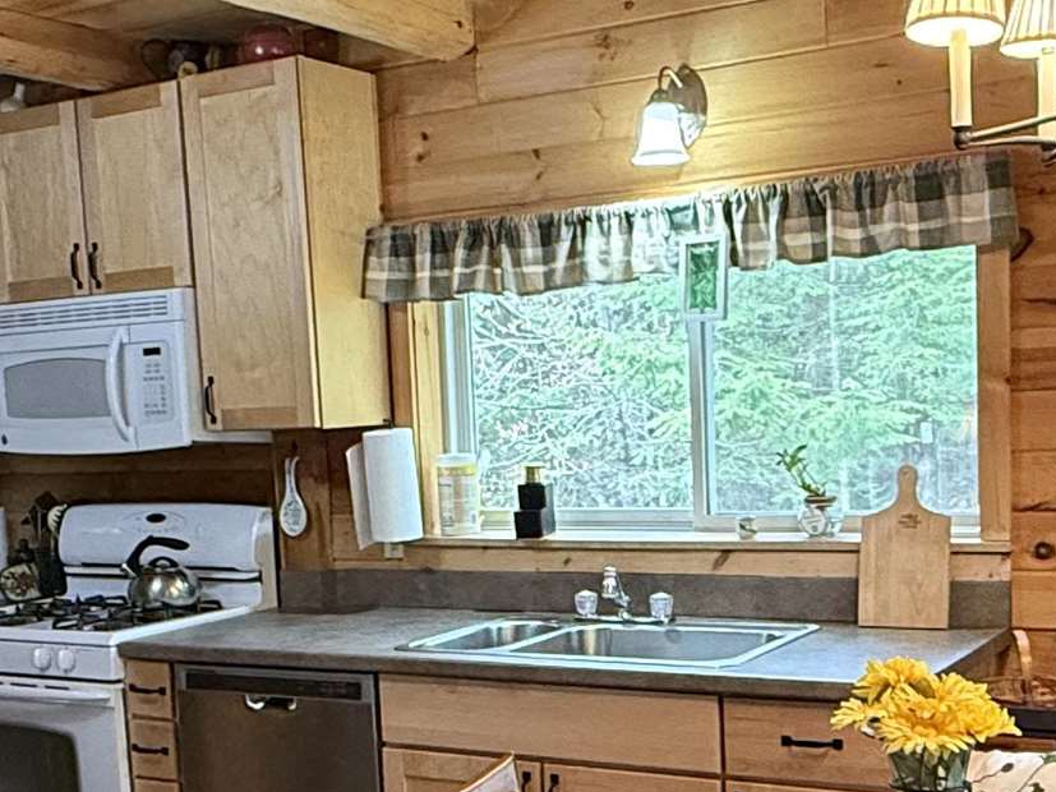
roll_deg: +3.1
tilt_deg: -7.0
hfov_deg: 36.8
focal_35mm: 52
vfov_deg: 27.6
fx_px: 1586
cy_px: 593
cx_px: 531
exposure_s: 1/60
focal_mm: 2.22
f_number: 2.2
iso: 500
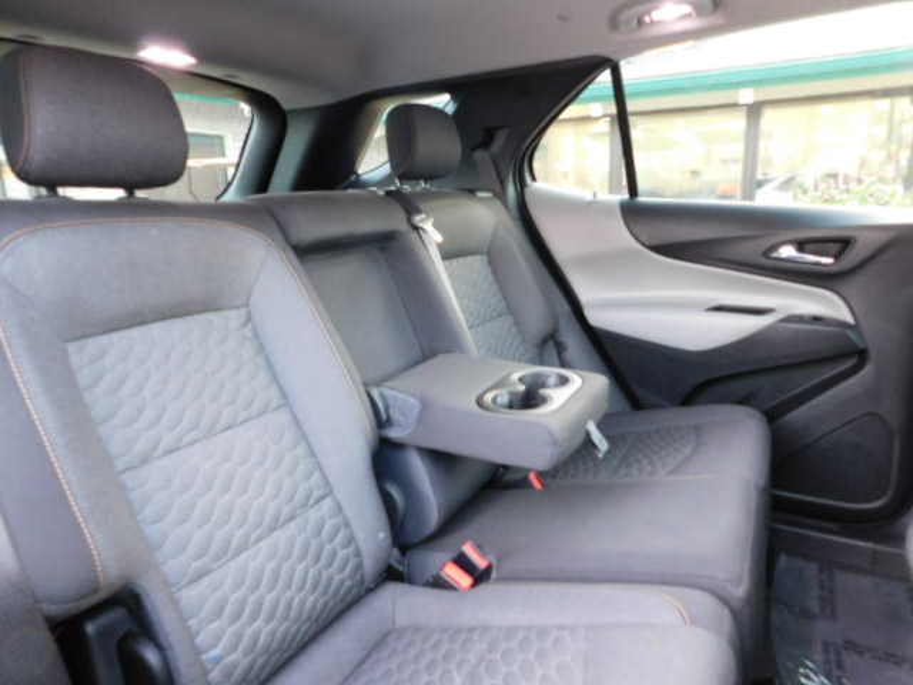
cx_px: 456
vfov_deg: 58.9
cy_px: 342
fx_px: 607
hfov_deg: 73.9
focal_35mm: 23
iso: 500
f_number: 3
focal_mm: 4
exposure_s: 1/8
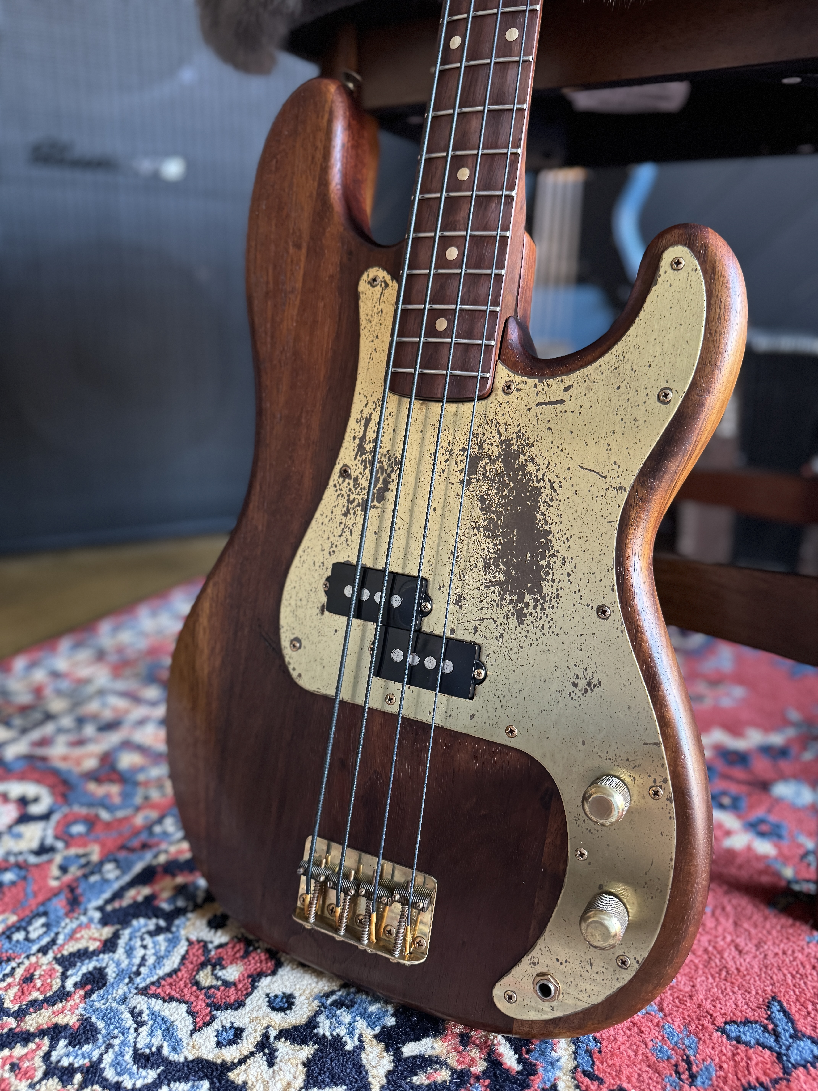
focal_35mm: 24
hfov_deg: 56.8
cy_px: 546
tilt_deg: -15.8
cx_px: 409
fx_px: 756
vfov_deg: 71.6
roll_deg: -0.3
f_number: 1.78
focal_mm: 6.76
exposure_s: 1/60
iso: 500
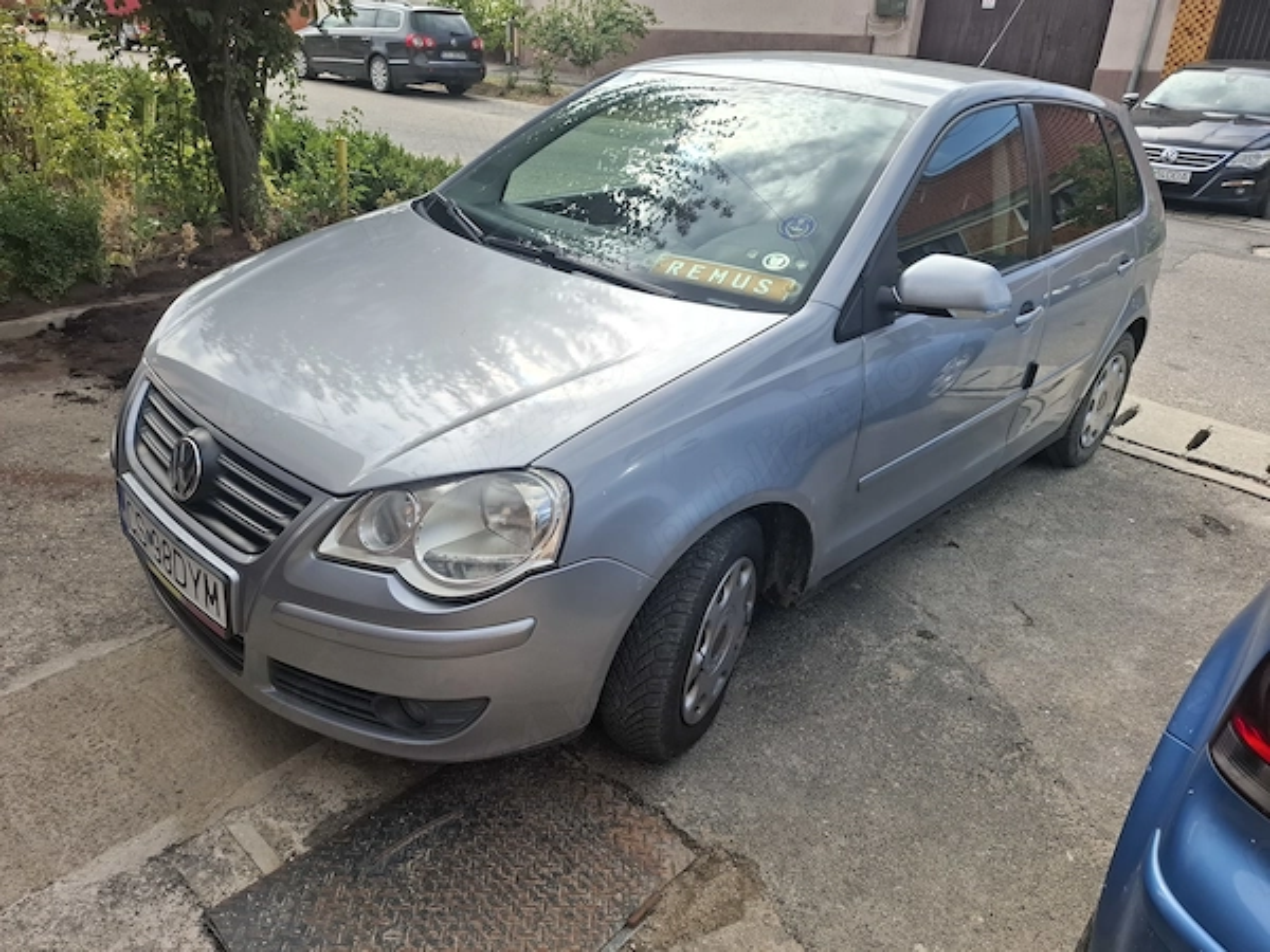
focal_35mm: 23
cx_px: 635
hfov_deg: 73.9
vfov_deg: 58.9
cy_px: 476
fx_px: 844
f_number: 1.8
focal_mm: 5.54
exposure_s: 1/1055
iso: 50
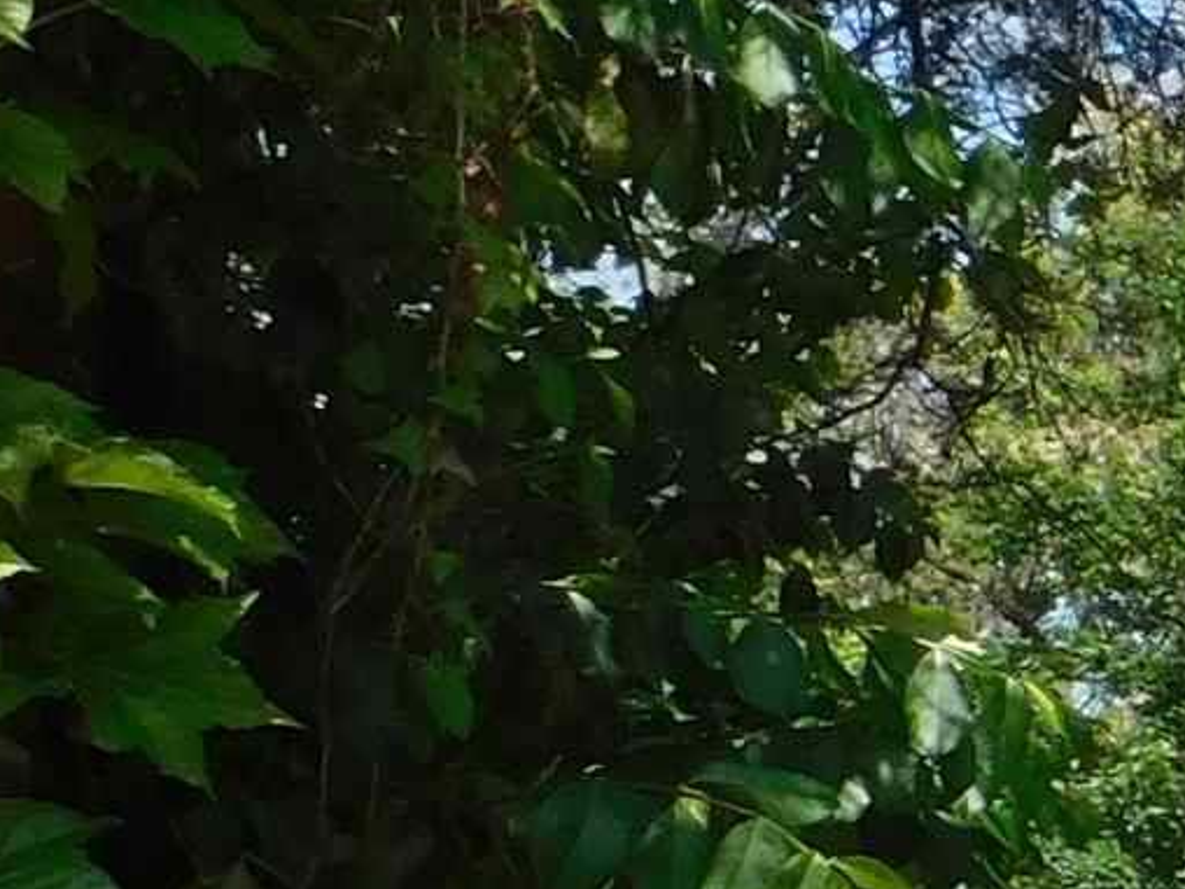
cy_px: 912
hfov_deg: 11.4
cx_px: 2965
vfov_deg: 10.6
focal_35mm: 139
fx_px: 4758
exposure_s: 1/800
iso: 125
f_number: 3
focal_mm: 4
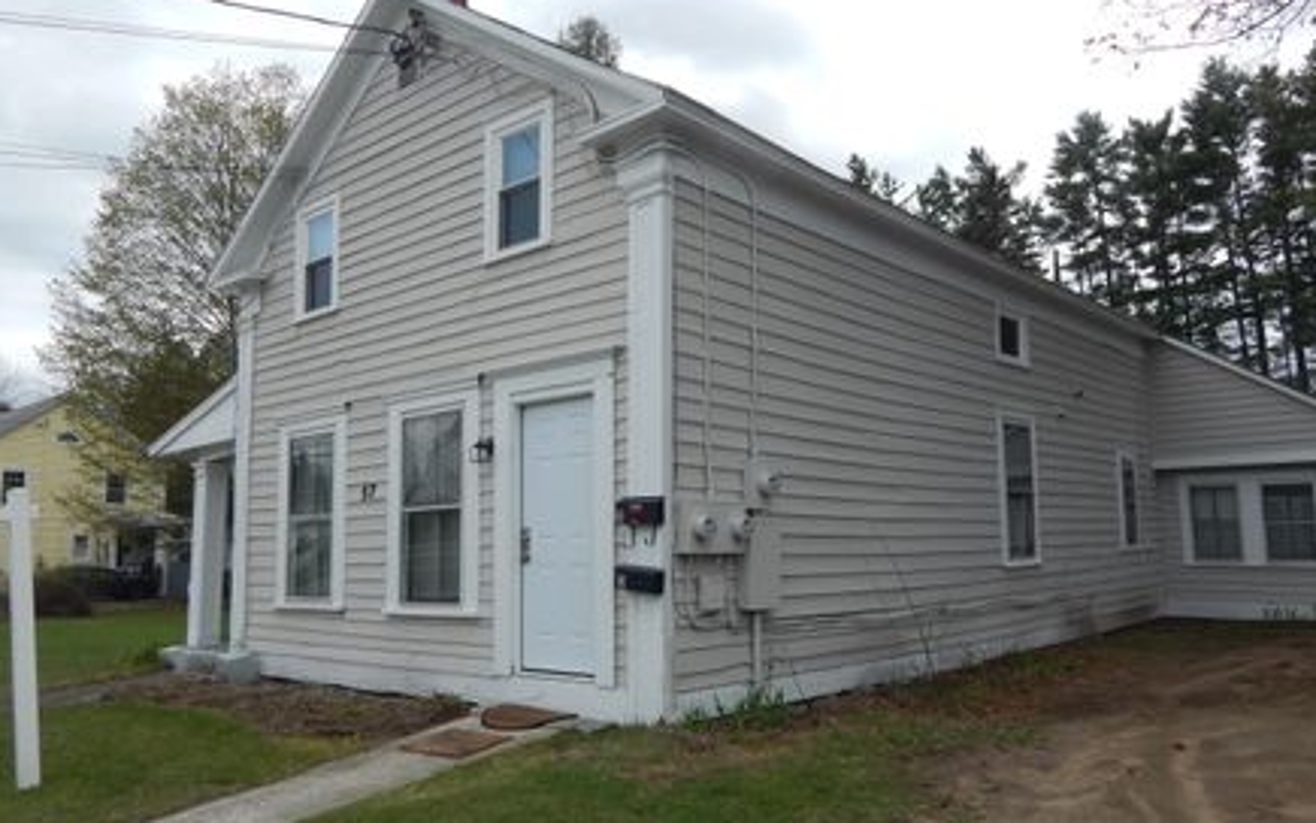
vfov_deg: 44.5
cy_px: 428
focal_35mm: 28
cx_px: 678
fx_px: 1004
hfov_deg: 66.4
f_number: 6
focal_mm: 4
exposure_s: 1/400
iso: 125
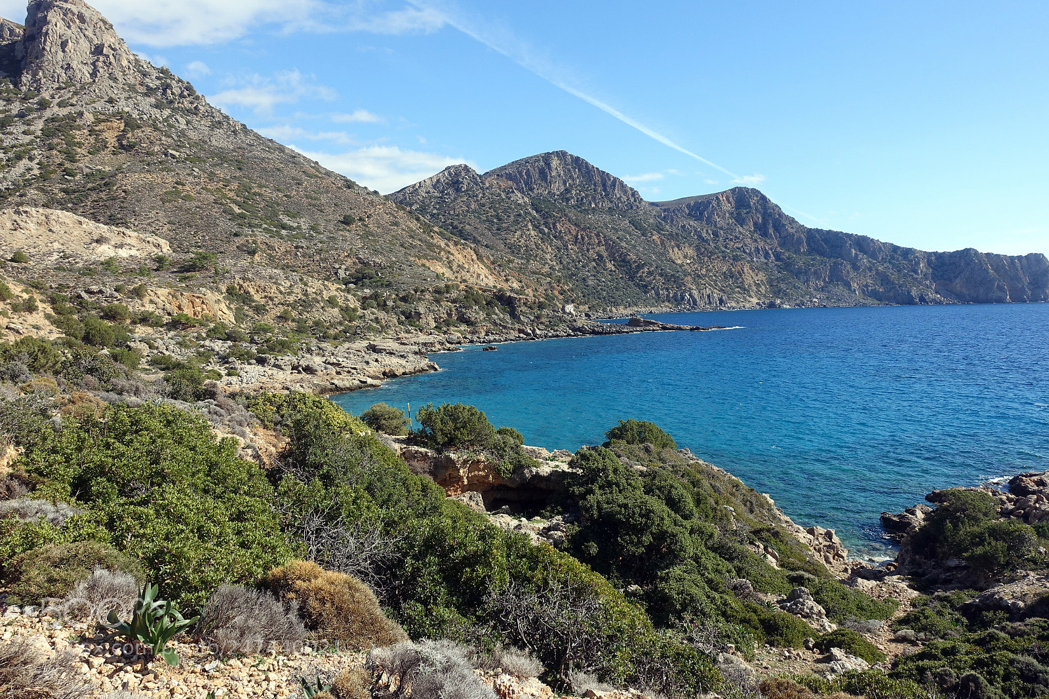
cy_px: 350
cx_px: 524
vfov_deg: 53.1
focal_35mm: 24
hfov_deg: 73.8
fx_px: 699
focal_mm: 8.8
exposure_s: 1/400
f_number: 5.6
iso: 125
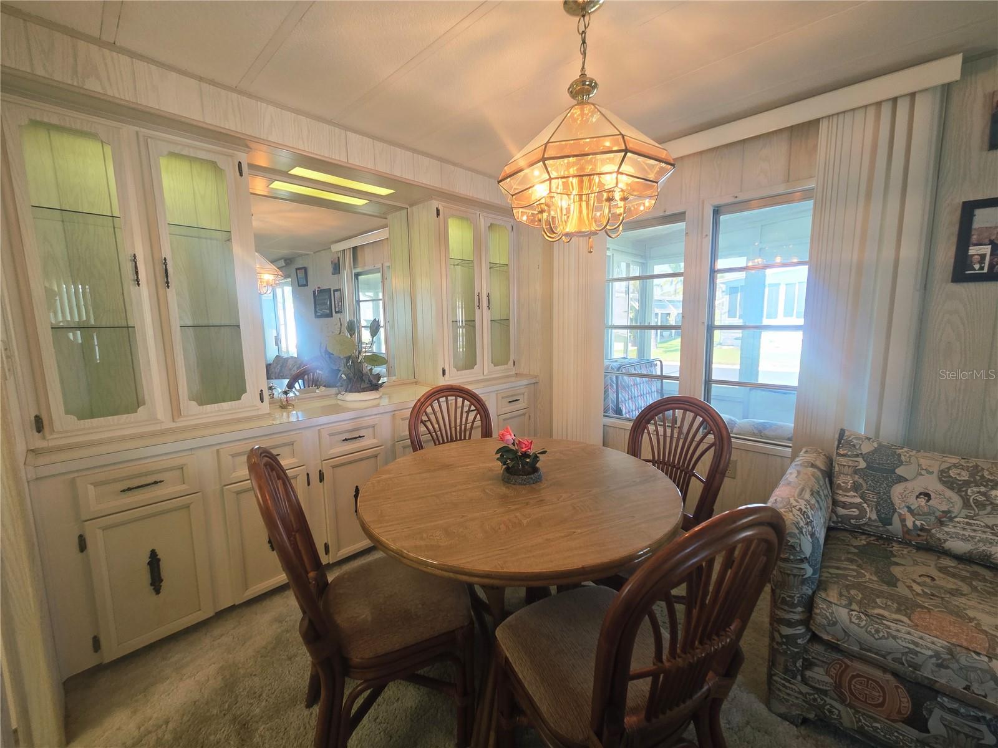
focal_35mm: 13
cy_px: 374
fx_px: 375
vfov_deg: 89.9
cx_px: 499
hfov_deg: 106.2
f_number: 2.2
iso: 125
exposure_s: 1/60
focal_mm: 2.2
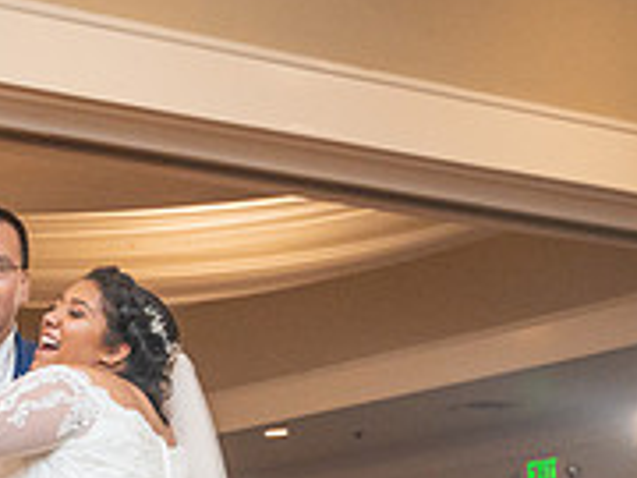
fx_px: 2282
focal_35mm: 124
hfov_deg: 15.4
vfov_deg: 11.5
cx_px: -85
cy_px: 669
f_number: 4
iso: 2500
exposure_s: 1/200
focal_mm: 40
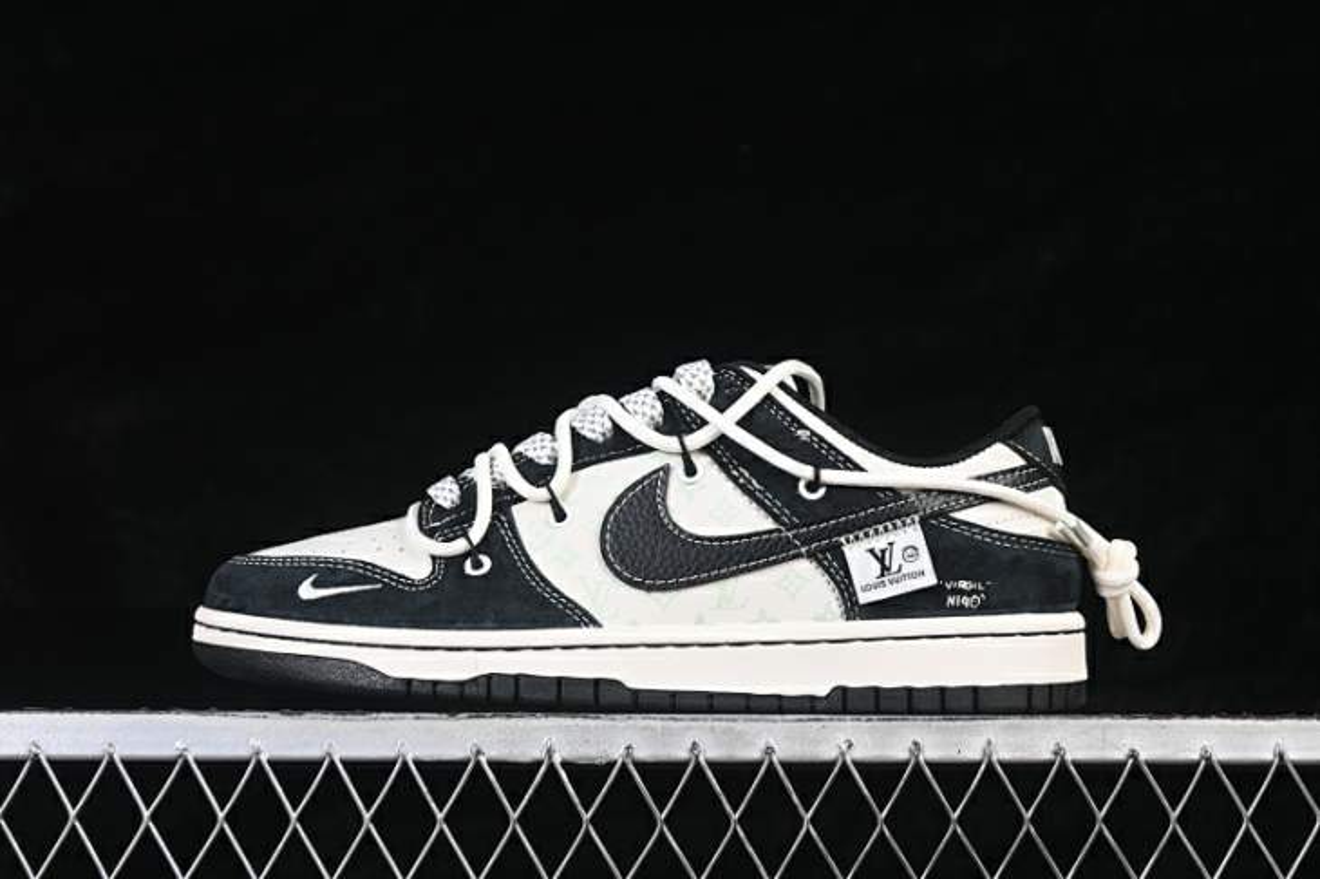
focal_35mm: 75
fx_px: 2749
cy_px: 440
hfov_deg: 27.0
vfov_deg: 18.2
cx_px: 660
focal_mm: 50
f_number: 6.3
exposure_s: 1/60
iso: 160
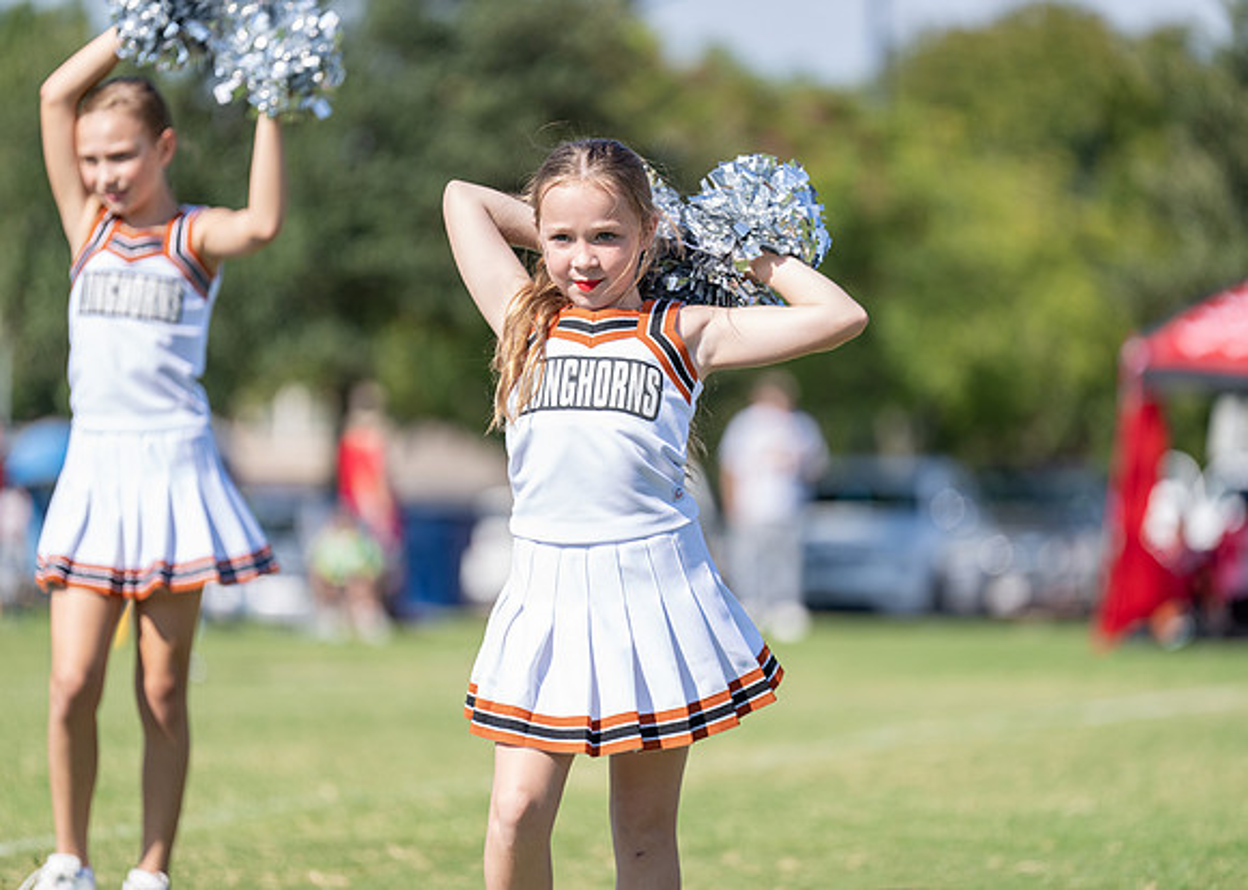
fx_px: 7098
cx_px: 624
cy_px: 445
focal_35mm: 200
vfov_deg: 7.2
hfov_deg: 10.0
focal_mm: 188
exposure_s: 1/1250
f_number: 2.8
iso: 125
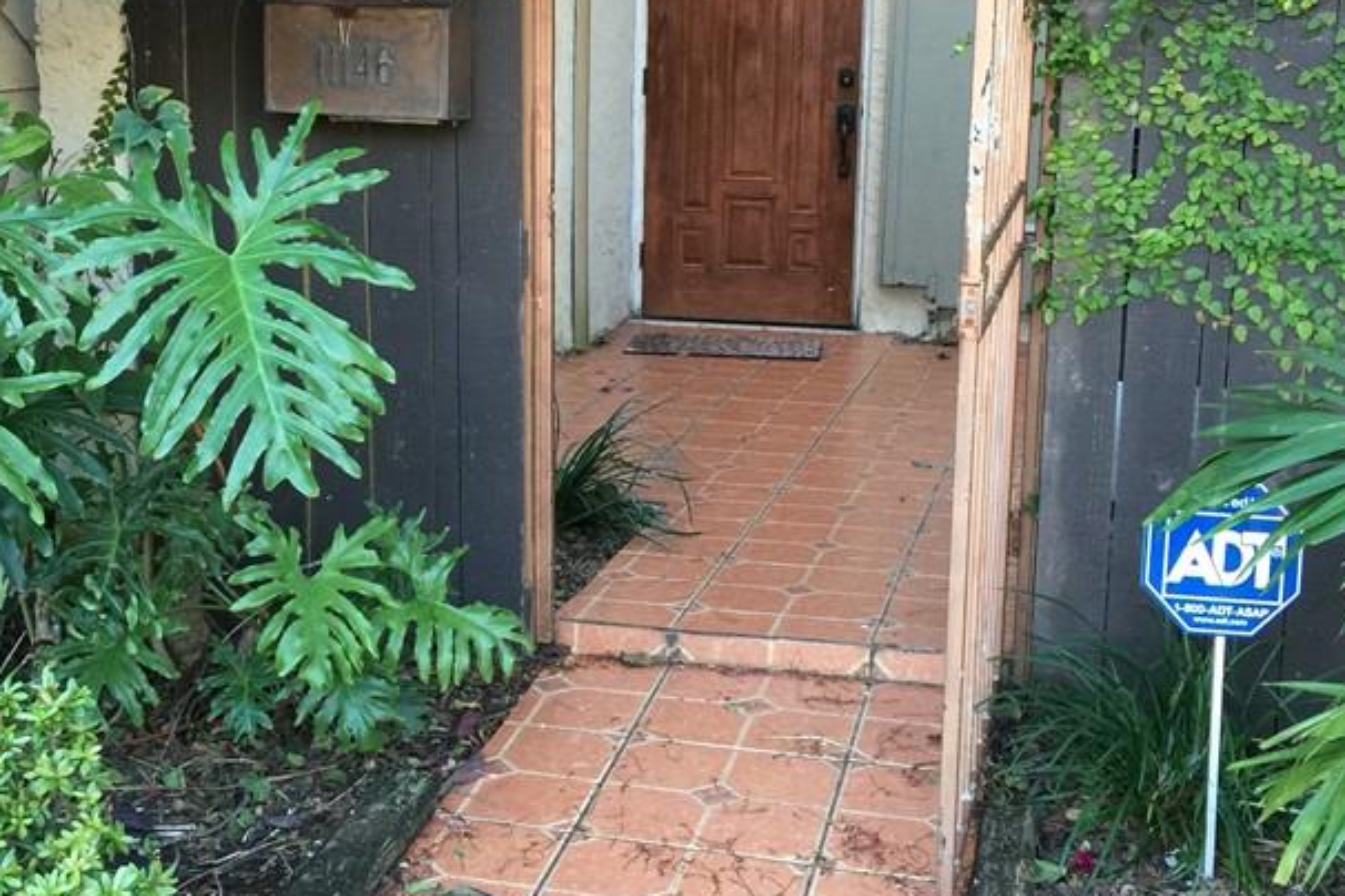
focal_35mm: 51
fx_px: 1905
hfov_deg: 38.8
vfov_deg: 26.5
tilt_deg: -8.6
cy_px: 397
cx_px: 595
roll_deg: -1.8
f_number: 2.2
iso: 40
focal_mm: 4.15
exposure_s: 1/30
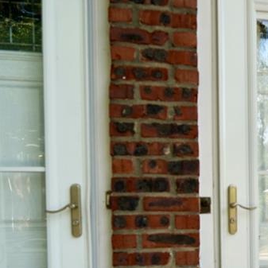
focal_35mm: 62
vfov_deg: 26.9
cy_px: 232
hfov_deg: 24.1
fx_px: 543
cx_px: 355
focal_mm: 24
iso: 100
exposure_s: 1/200
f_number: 4.5
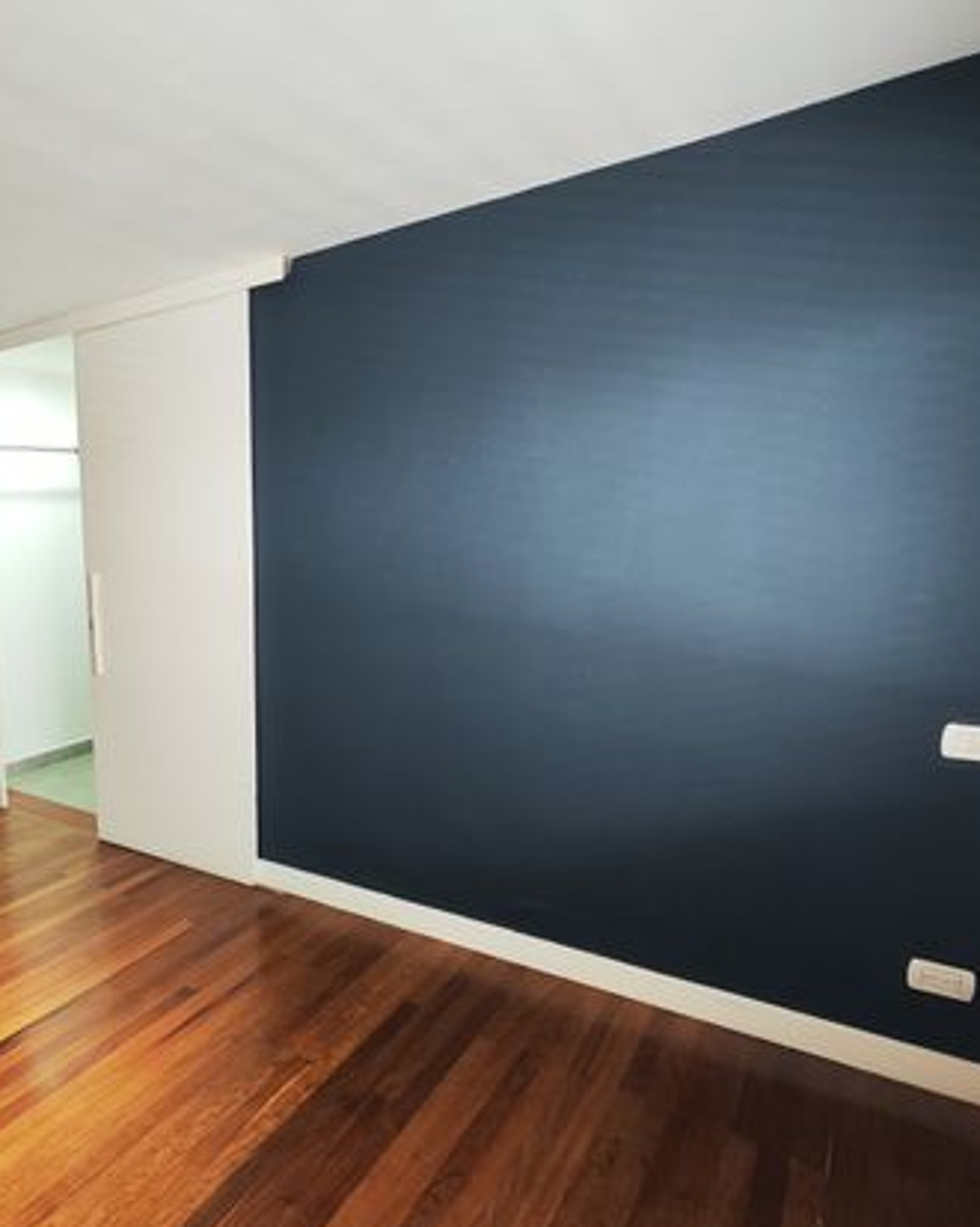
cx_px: 151
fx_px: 798
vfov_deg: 74.8
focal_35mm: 22
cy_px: 683
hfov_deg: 56.8
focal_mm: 2.16
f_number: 2.2
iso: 539
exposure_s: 1/24
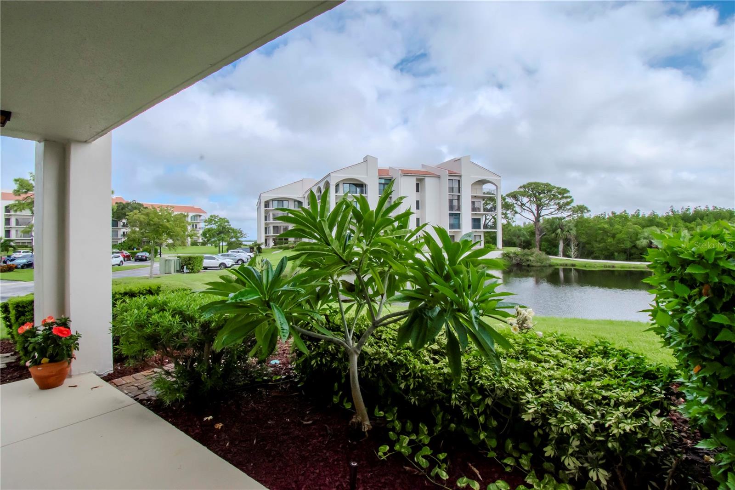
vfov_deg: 77.3
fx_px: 306
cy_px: 245
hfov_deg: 100.4
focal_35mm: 15
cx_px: 368
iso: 800
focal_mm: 10
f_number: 20
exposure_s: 1/400
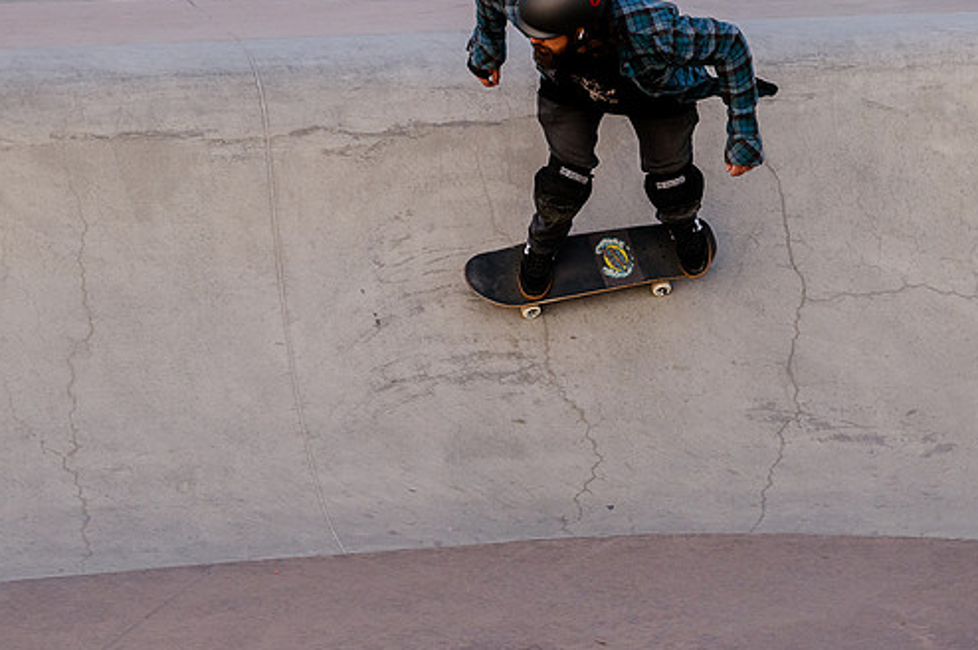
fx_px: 4042
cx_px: 525
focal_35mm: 149
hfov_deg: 13.8
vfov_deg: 9.2
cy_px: 190
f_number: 7.1
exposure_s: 1/800
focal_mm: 82
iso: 1250
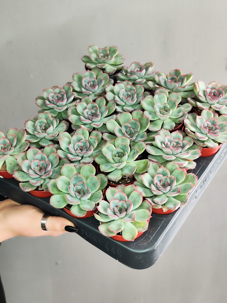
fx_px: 201
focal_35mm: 23
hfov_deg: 58.9
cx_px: 114
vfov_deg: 73.9
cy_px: 152
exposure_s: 1/100
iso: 1104
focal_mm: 7.01
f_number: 1.69
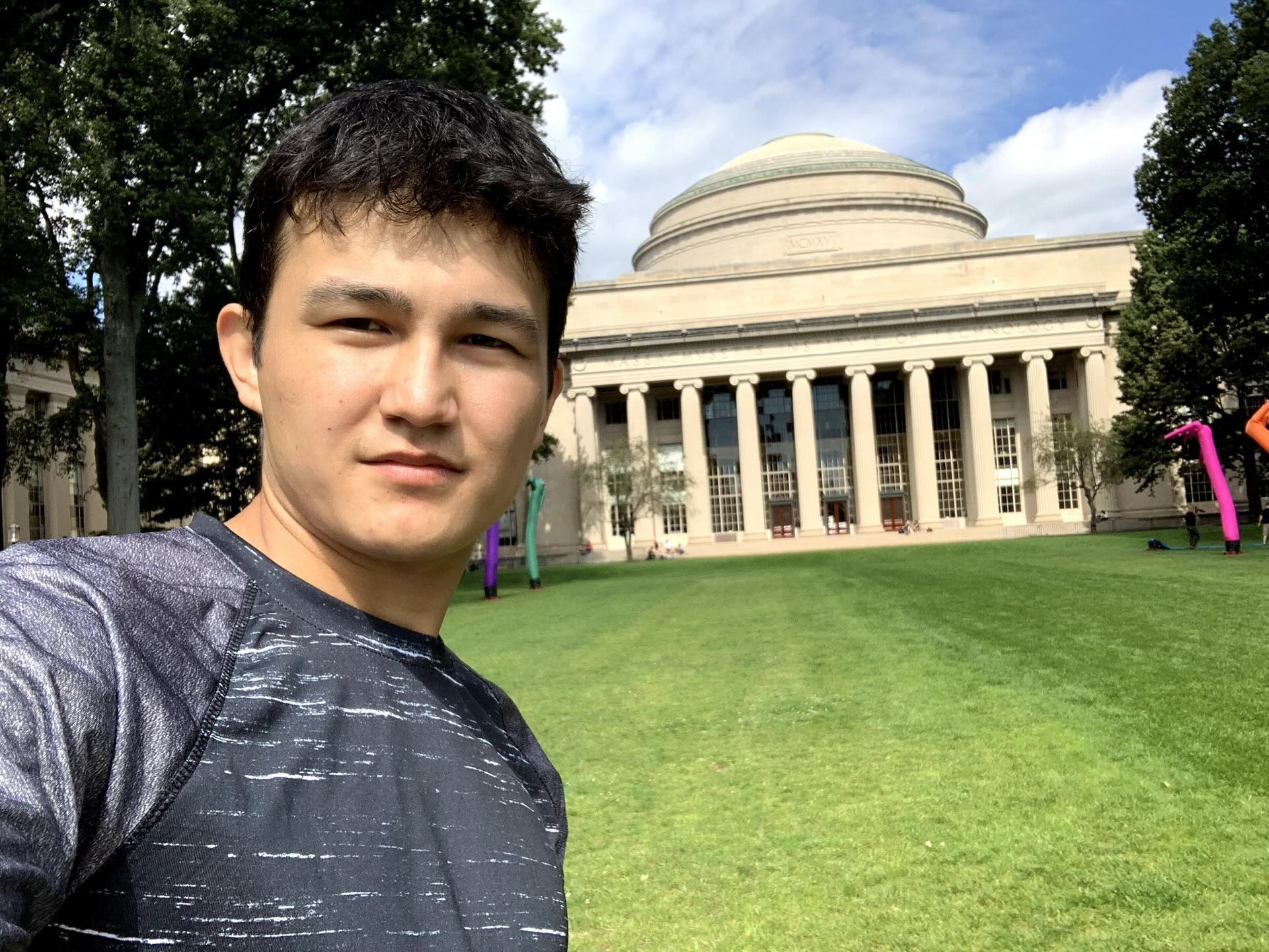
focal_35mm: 32
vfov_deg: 44.2
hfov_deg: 56.8
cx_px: 634
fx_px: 1173
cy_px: 476
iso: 16
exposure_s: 1/1085
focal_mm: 2.87
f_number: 2.2
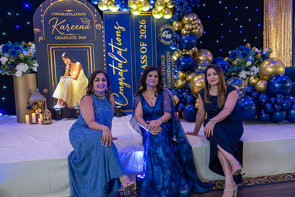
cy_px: 98
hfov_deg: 57.2
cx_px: 146
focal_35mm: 33
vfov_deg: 40.0
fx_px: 271
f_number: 4
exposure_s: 1/160
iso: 5000
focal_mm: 32.5
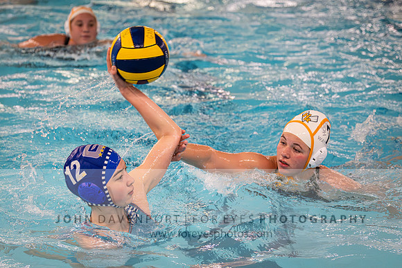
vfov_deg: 10.3
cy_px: 175
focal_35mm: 133
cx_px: 157
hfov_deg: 15.4
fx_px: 1488
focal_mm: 102
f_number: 4
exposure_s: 1/1000
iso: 8000
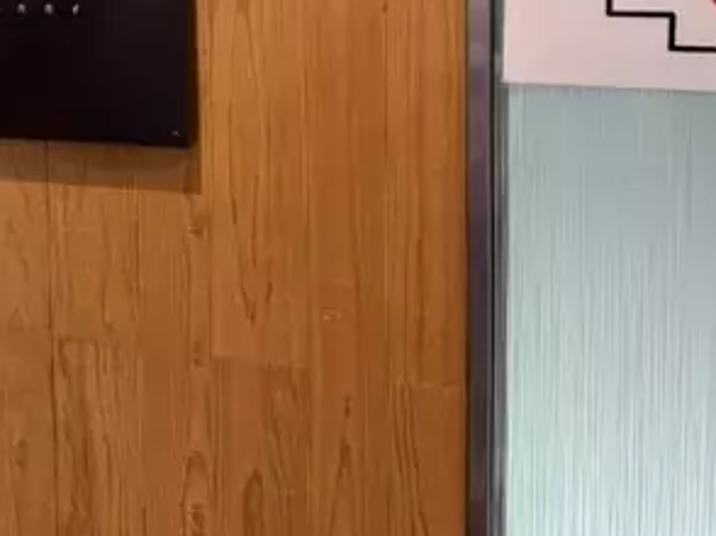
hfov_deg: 38.1
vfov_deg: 27.9
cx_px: 197
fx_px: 1013
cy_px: 2
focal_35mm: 49
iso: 64
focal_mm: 6.76
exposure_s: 1/100
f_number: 1.78
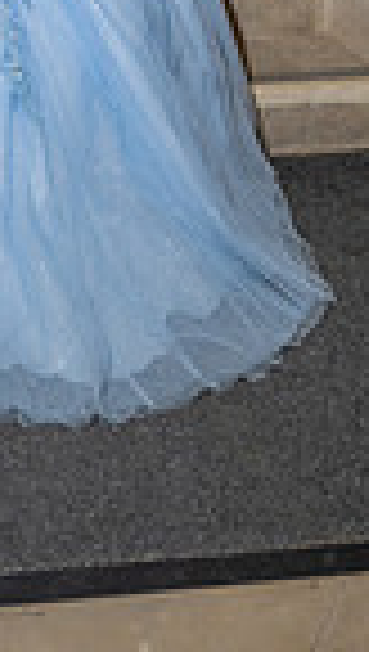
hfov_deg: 14.2
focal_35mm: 78
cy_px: -351
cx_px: -238
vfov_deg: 22.0
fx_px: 1351
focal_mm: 24
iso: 200
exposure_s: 1/200
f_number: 2.8
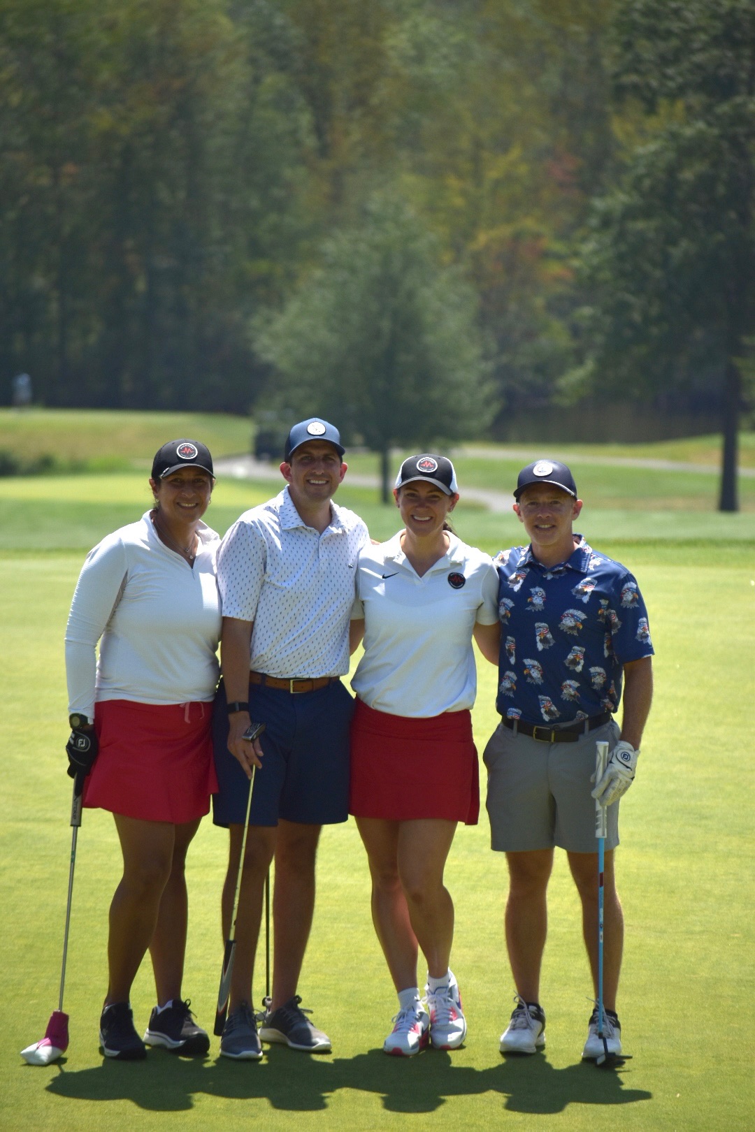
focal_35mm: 292
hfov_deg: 4.7
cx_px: 378
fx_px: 9201
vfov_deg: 7.0
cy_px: 566
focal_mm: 195
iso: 200
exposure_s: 1/3200
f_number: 5.6
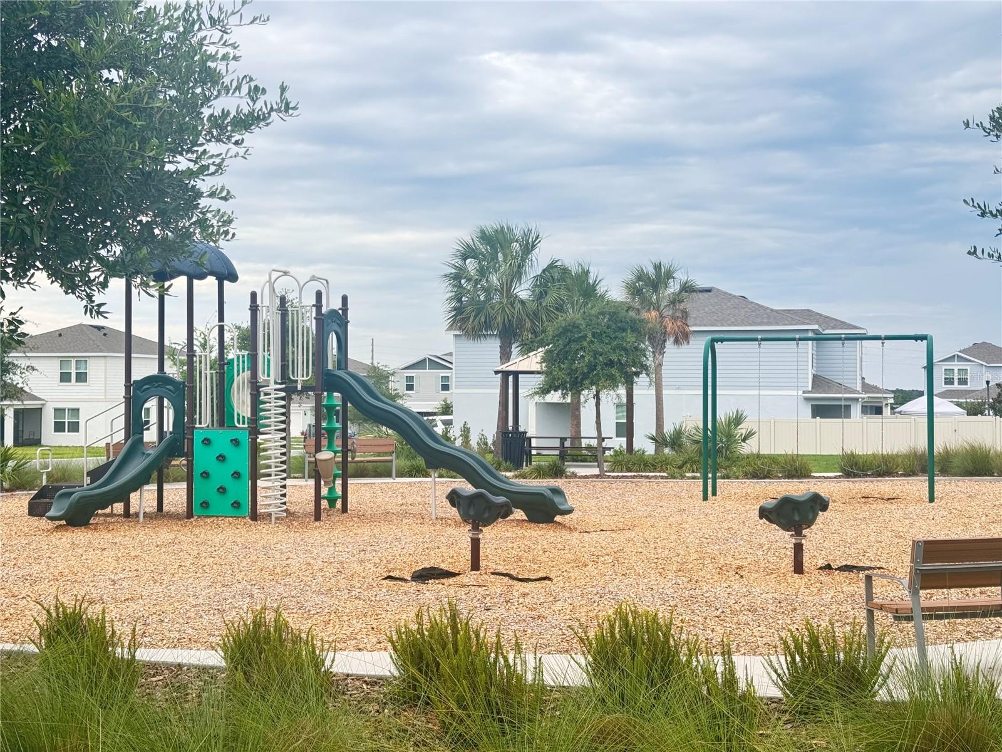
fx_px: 1389
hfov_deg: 39.7
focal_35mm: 48
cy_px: 376
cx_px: 501
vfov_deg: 30.3
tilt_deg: -0.4
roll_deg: -0.5
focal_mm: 6.76
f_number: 1.78
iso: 64
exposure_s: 1/865
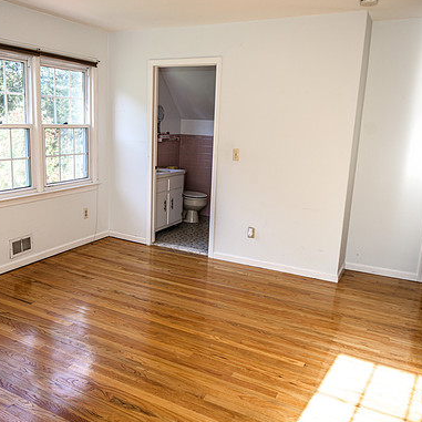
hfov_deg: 52.1
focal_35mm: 31
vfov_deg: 52.5
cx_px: 163
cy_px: 212
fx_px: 428
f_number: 4
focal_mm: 24
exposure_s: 1/125
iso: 400
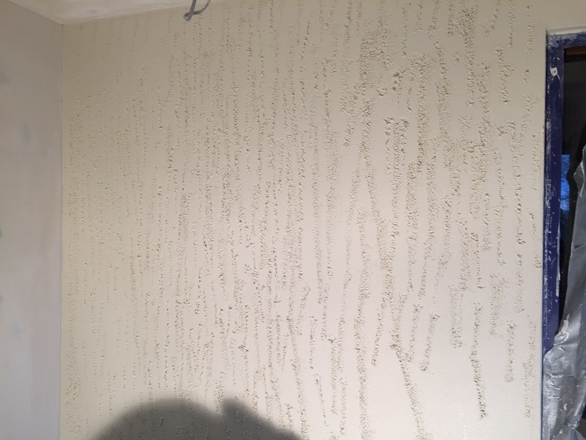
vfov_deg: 48.2
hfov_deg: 61.7
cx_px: 293
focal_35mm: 29
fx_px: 491
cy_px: 220
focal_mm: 4.15
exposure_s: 1/50
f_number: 2.2
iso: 32
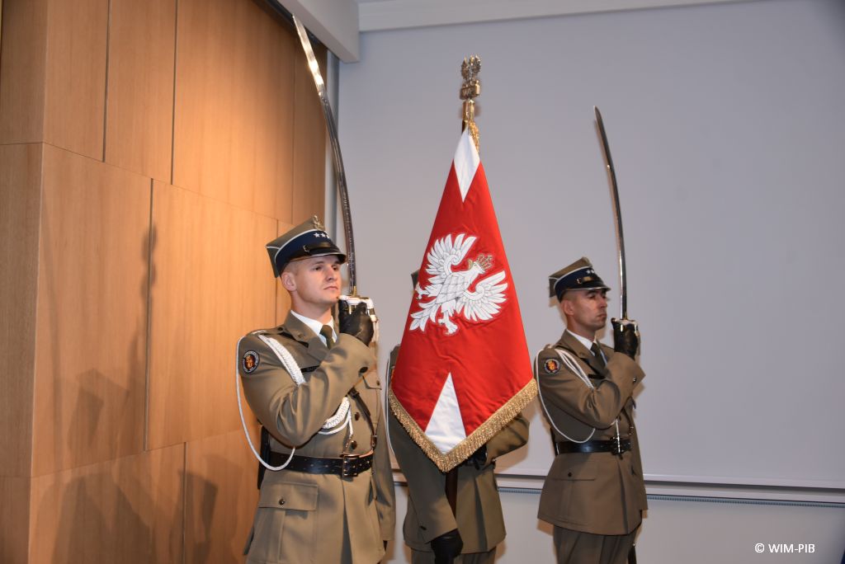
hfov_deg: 54.4
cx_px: 422
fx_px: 822
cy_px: 282
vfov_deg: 37.9
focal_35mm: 35
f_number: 4
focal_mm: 35
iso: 800
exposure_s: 1/60
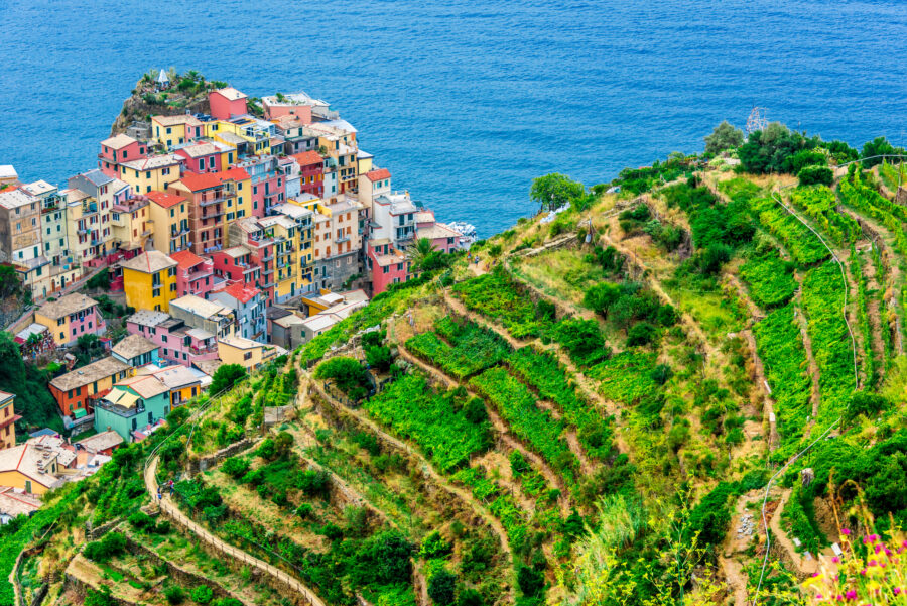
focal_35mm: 82
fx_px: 2067
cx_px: 454
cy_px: 303
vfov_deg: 16.7
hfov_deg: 24.8
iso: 200
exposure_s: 1/250
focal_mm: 82
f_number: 9
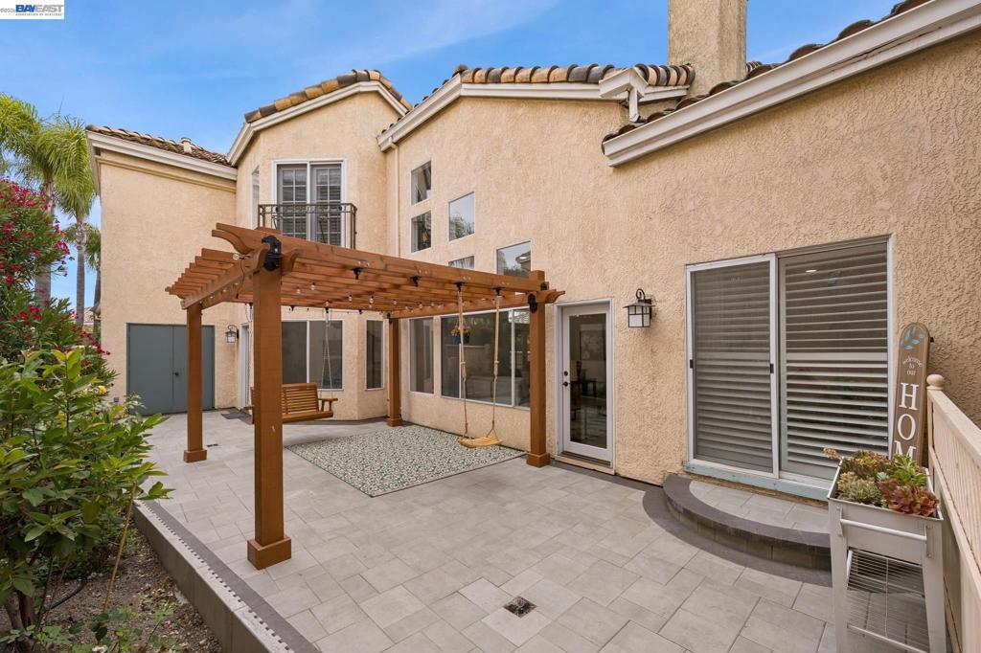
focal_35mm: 14
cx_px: 490
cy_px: 326
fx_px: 381
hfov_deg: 104.3
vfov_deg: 81.2
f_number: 5.6
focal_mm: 14
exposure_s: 1/250
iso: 100
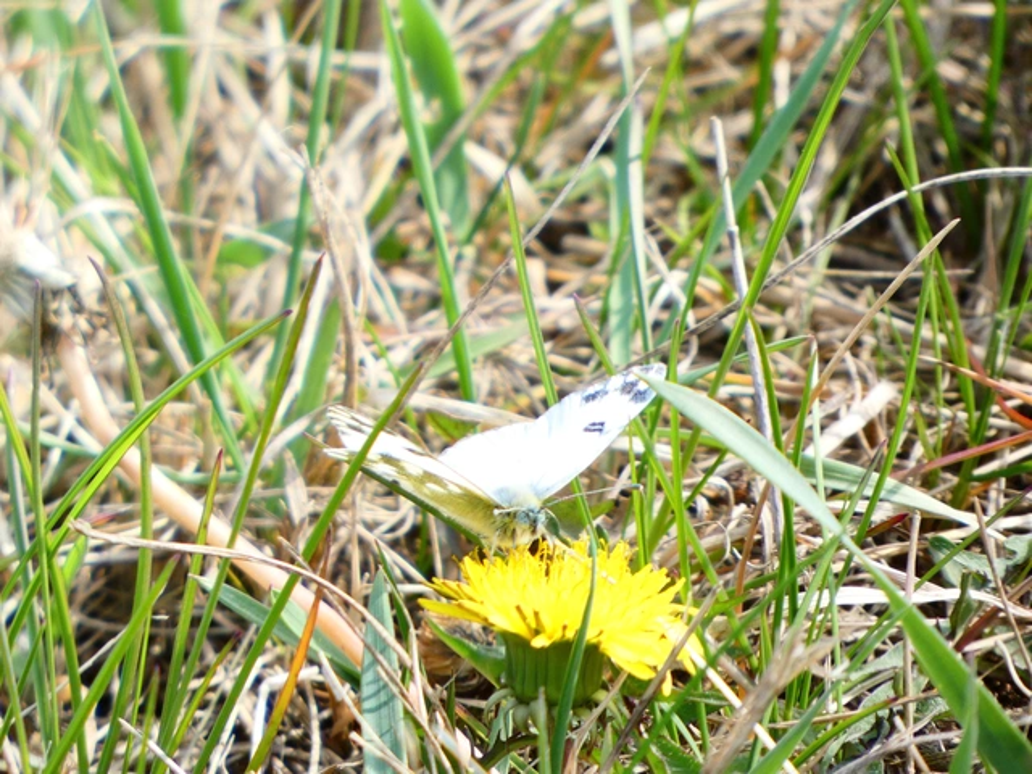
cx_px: 516
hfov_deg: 1.7
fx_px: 35775
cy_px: 387
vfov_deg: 1.2
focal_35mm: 1200
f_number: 5.9
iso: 100
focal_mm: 215
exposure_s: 1/200
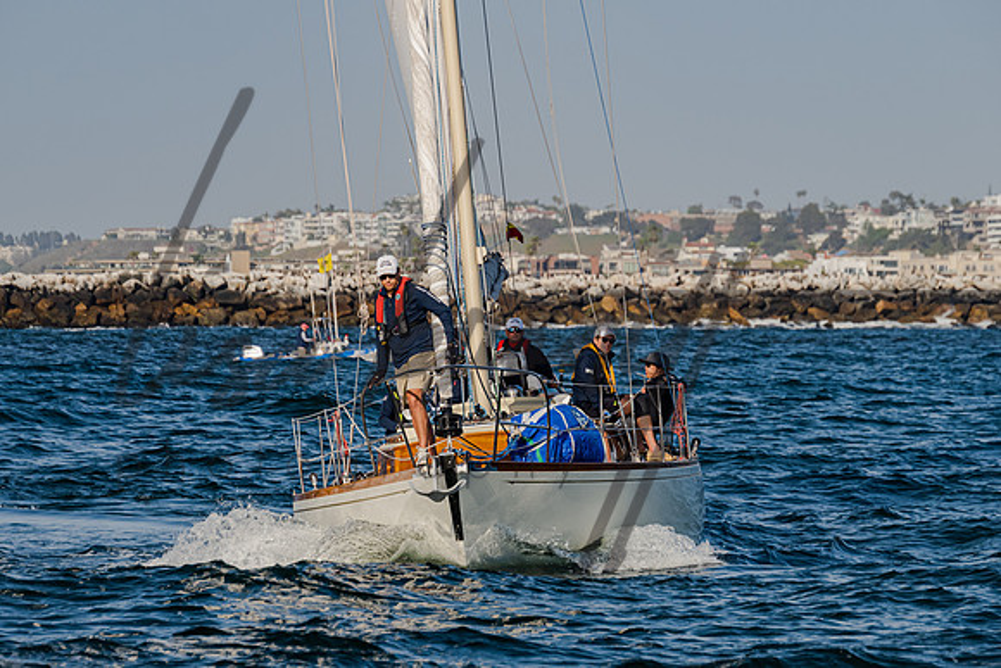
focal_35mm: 203
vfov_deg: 6.8
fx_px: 5654
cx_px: 481
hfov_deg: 10.1
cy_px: 355
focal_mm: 150
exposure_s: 1/1000
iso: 400
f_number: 6.3
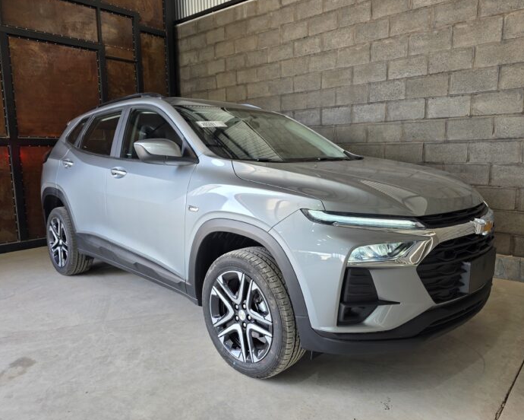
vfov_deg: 56.8
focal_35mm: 25
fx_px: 388
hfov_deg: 68.1
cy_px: 215
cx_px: 266
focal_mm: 6.3
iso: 32
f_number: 1.7
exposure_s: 1/50.7
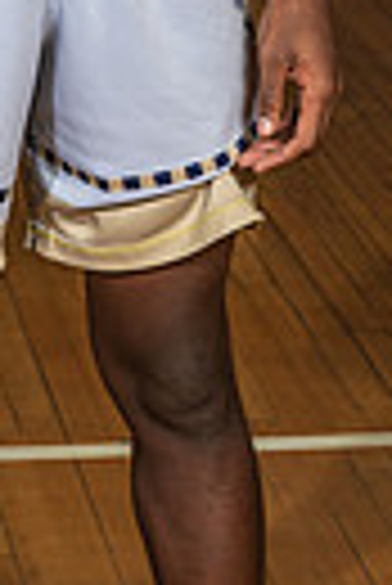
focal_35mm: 214
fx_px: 3486
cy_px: -270
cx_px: 54
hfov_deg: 6.4
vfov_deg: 9.4
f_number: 7.1
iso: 125
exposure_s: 1/125
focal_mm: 62
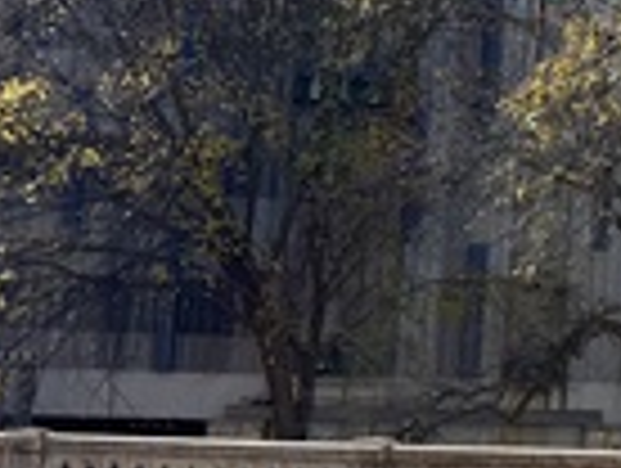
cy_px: 68
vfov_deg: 13.3
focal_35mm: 111
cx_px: 950
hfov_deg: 16.1
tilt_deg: +8.2
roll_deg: -1.1
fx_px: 1995
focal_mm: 6.76
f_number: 1.78
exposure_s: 1/2611
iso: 80
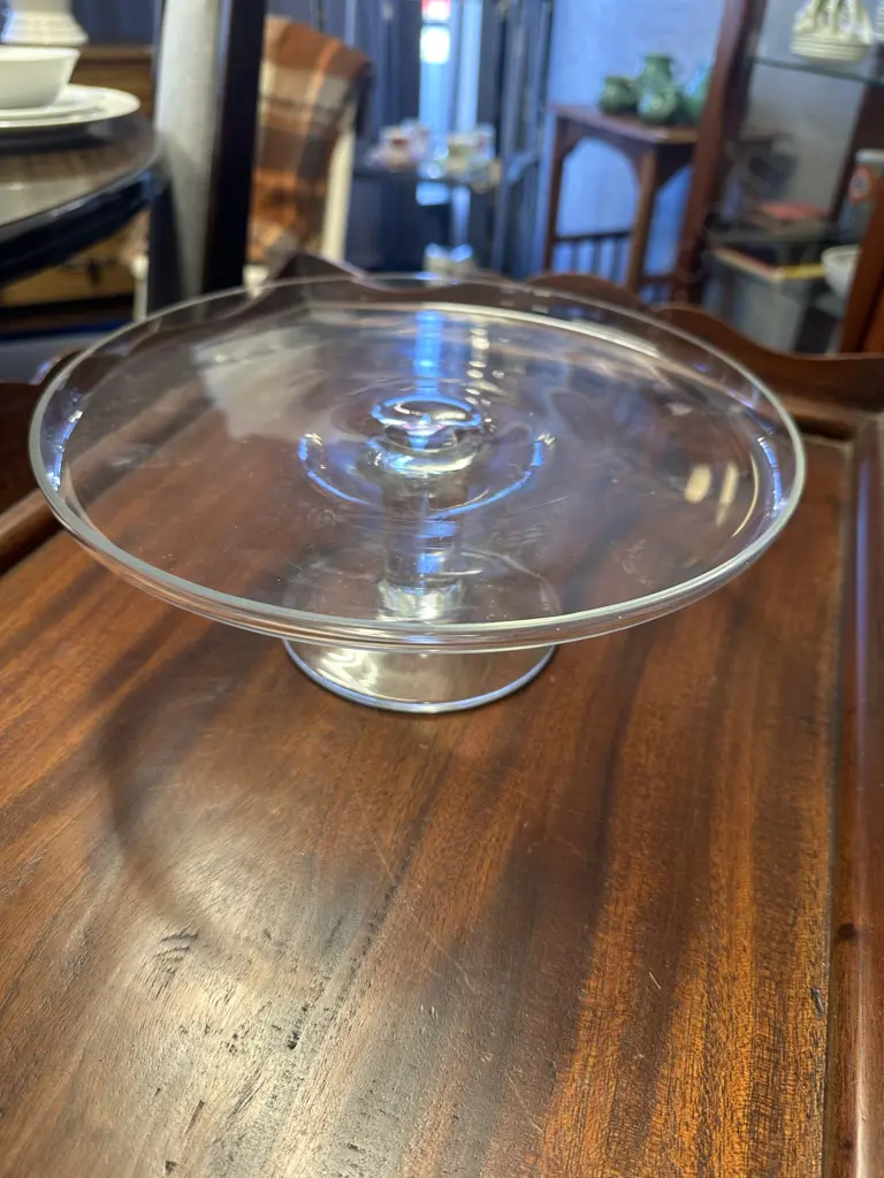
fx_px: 817
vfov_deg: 71.6
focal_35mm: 24
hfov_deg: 56.8
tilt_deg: -36.3
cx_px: 442
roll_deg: -3.6
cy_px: 589
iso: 160
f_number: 1.78
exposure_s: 1/50
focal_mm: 6.86
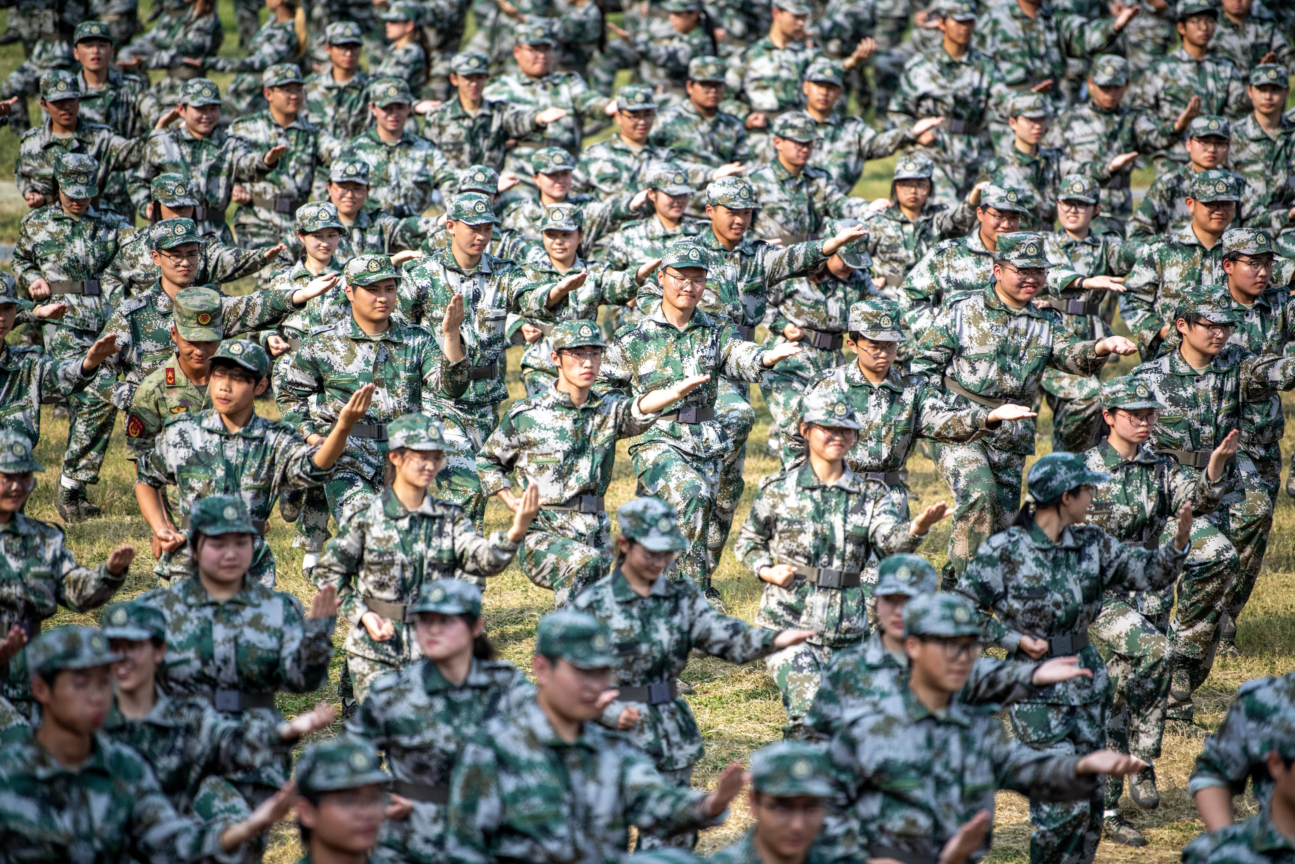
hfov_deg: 10.3
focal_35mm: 200
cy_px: 432
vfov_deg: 6.9
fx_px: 7194
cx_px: 648
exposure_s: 1/5000
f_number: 2.8
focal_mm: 200
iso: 400
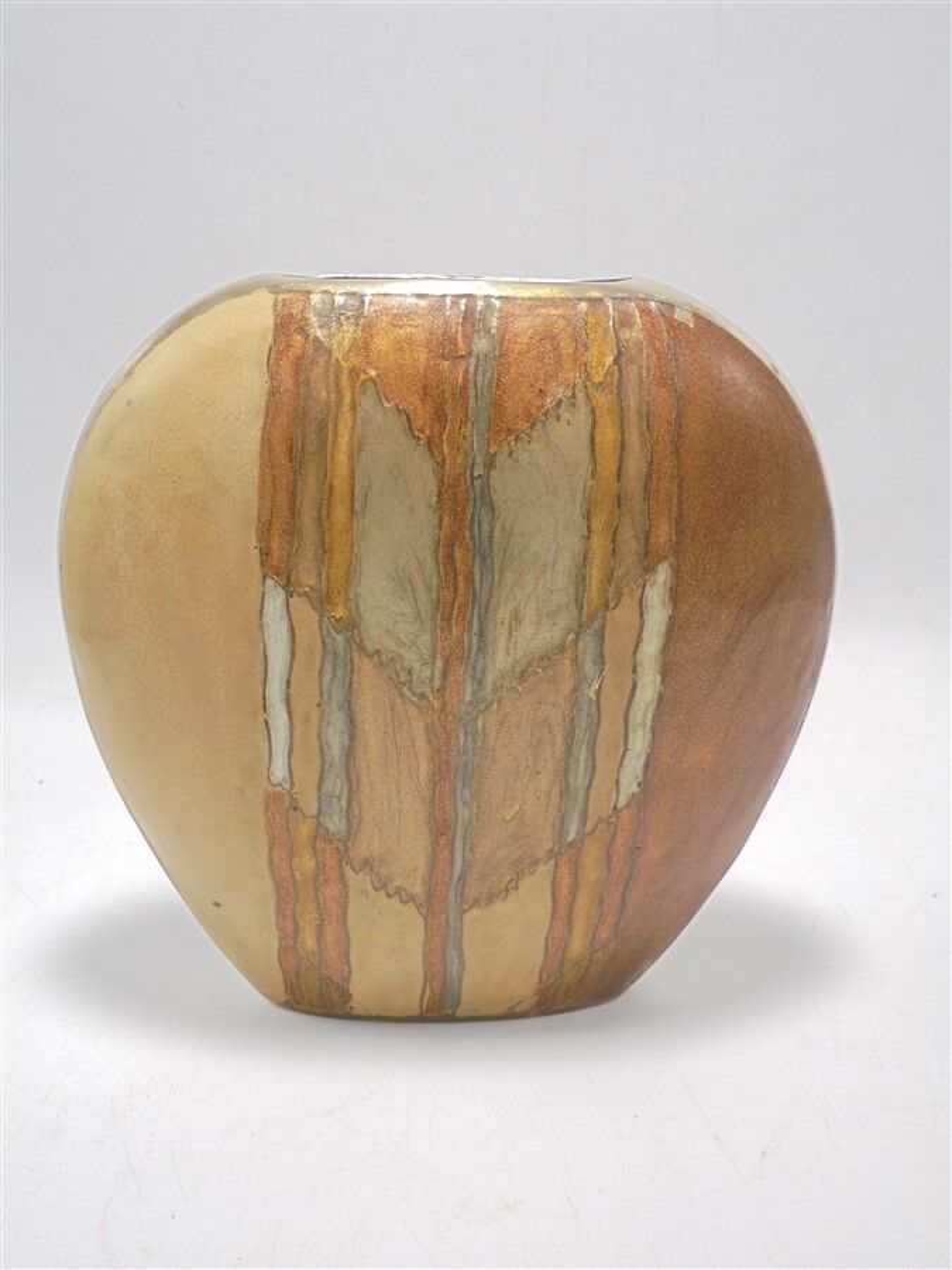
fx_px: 1247
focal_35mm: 34
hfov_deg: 41.8
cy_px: 635
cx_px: 476
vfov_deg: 54.0
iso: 100
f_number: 4
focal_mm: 6.1
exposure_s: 1/50
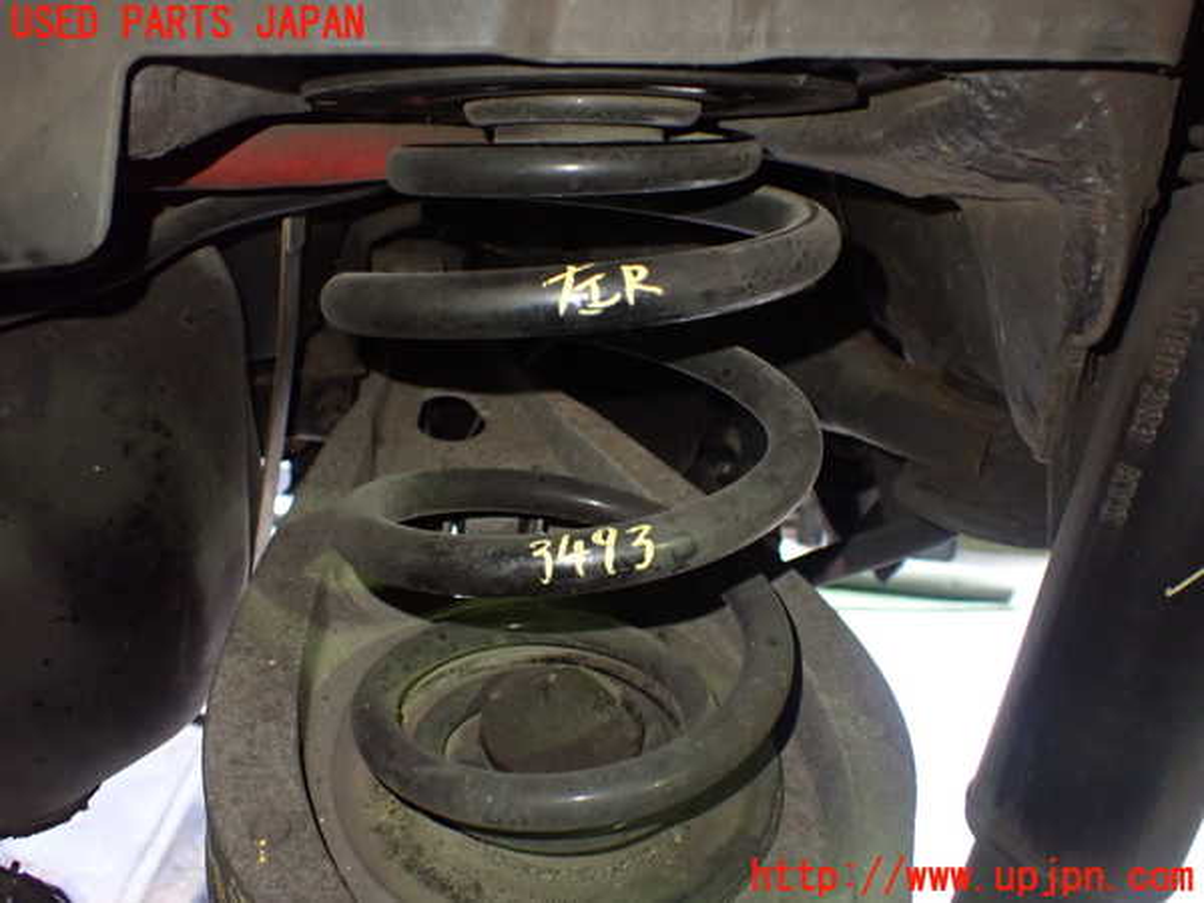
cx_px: 602
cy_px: 452
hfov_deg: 60.0
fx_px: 1043
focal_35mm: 30
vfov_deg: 46.8
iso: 800
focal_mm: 5.4
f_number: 2.3
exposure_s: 1/30
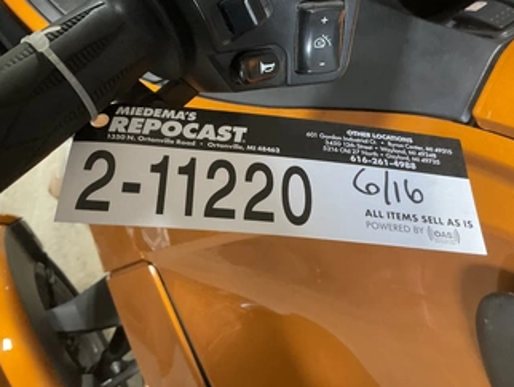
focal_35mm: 36
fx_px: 535
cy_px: 179
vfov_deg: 39.7
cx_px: 257
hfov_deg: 51.3
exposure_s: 1/60
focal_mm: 3
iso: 200
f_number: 1.8
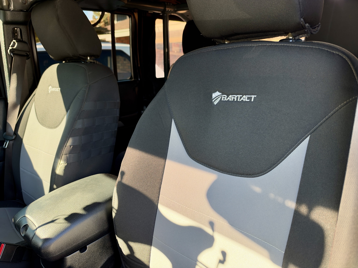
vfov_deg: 56.8
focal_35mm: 24
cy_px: 134
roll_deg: -0.3
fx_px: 248
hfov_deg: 71.6
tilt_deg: -11.7
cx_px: 179
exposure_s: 1/121
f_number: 1.48
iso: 125
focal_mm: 6.93
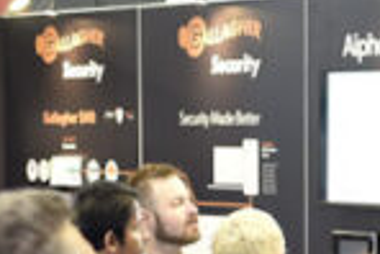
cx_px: 362
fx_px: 2557
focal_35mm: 242
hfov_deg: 8.5
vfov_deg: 5.6
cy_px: 503
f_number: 1.8
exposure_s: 1/60
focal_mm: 35
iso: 800
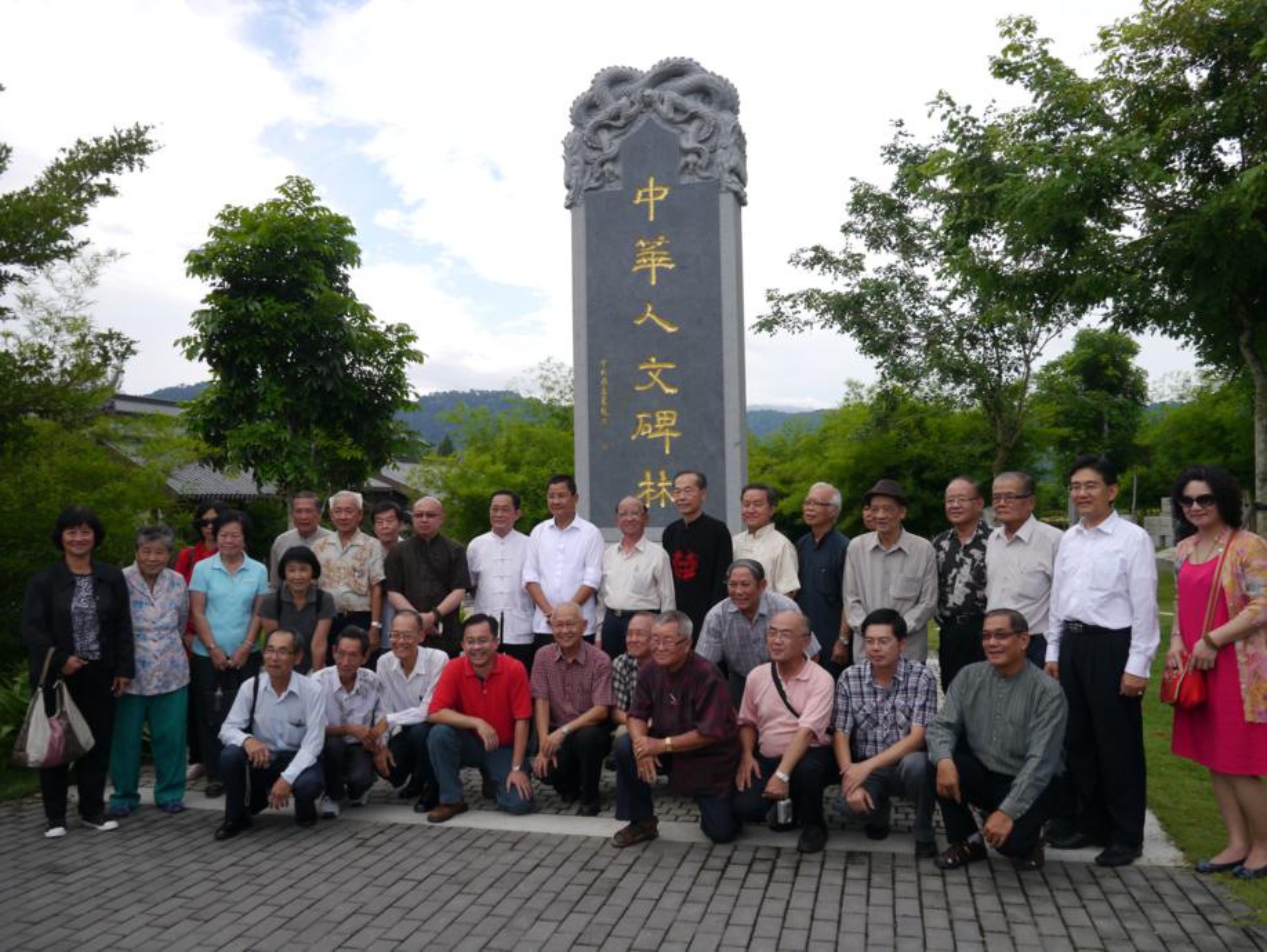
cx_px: 634
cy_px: 476
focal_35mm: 28
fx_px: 1026
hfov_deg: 63.4
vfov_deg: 49.8
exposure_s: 1/320
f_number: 5.6
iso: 160
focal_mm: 14
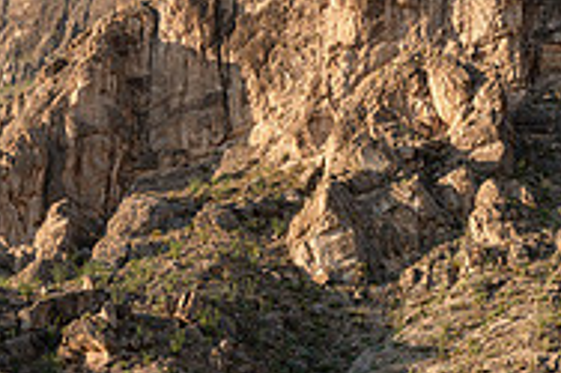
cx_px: 476
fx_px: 1214
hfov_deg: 25.4
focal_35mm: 78
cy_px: 343
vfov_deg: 17.2
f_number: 4
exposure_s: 1/500
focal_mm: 24
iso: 100
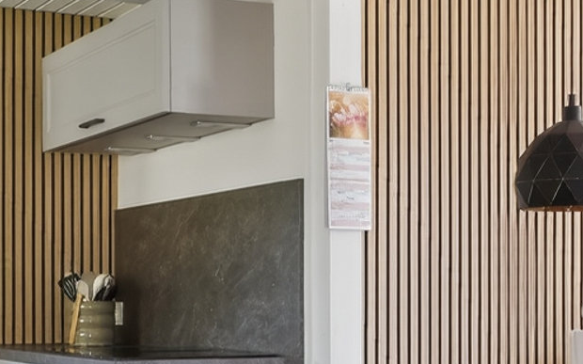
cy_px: 320
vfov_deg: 16.1
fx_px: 1271
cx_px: 324
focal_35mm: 80
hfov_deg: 25.8
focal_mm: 19
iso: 400
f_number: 8
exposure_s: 1/30
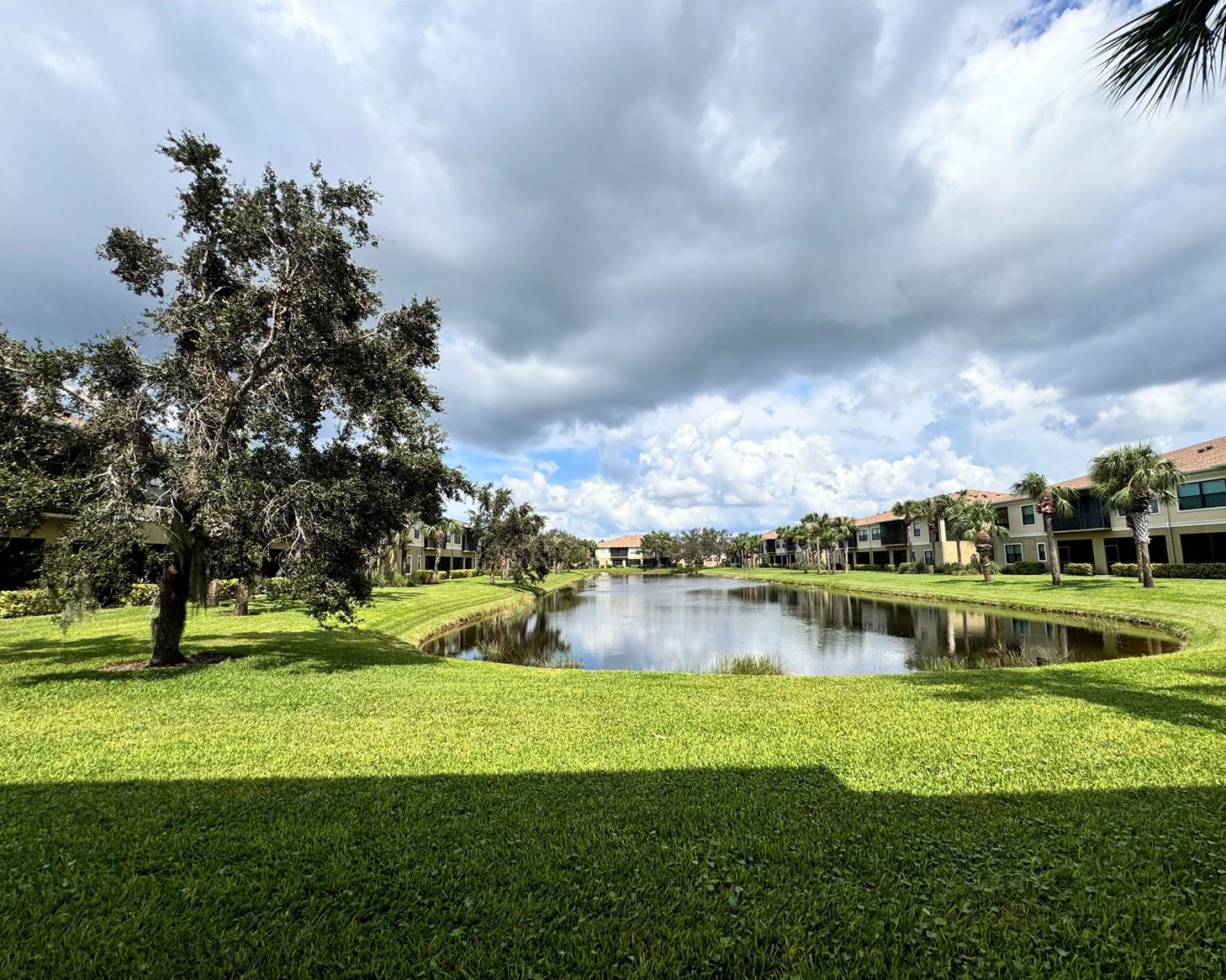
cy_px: 503
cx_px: 633
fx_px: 544
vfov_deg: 84.0
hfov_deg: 96.8
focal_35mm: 15
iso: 50
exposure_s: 1/2342
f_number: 2.2
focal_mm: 2.22
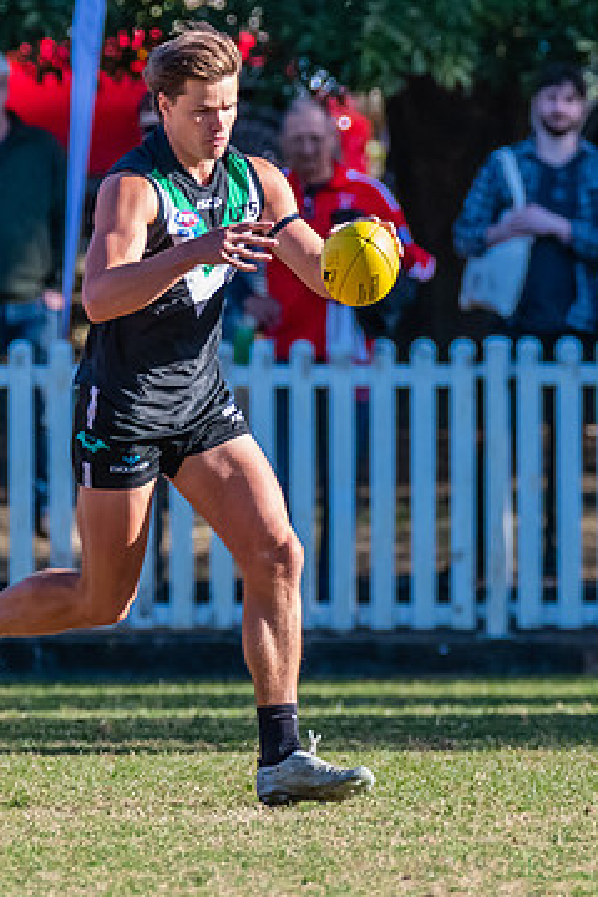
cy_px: 379
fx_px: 32489
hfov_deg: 1.1
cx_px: 418
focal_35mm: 1304
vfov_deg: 1.6
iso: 1400
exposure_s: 1/1600
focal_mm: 450
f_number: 6
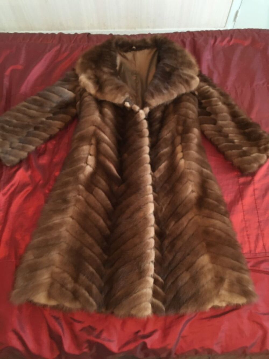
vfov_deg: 61.7
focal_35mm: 29
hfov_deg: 48.2
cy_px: 180
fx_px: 300
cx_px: 134
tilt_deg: -66.0
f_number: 2.2
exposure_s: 1/17
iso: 400
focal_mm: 4.15
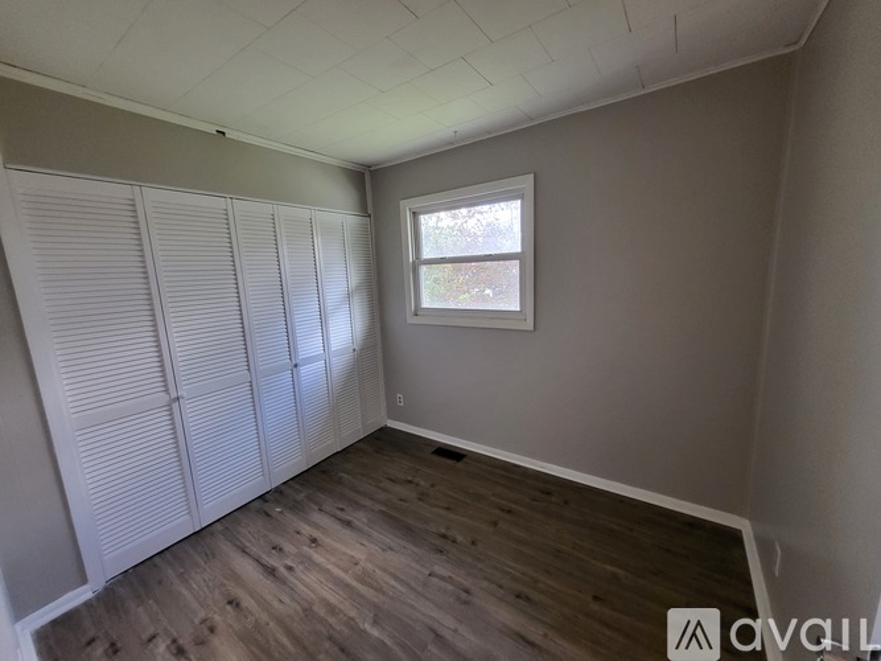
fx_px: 331
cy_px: 330
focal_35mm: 13
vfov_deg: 89.9
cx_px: 440
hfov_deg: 106.2
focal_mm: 1.74
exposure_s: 1/59
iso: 400
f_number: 2.2
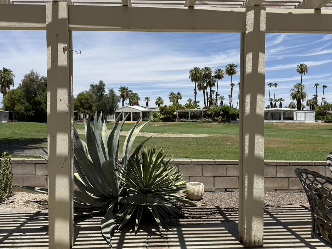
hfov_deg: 65.3
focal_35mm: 27
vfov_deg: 51.4
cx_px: 166
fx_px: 259
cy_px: 126
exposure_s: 1/6711
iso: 80
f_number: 1.78
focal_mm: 6.76
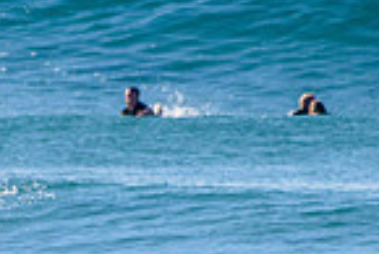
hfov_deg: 0.8
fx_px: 25787
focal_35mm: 2447
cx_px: -291
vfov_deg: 0.6
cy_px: 245
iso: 500
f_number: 5.6
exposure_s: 1/8000
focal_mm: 500
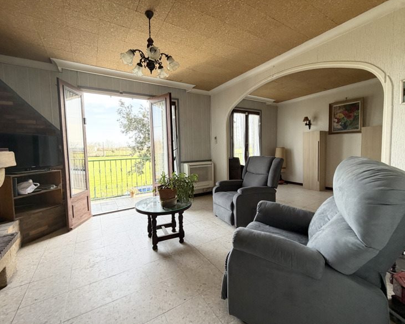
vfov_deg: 84.0
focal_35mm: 15
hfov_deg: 96.8
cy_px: 160
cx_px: 195
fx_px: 180
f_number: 2.2
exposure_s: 1/121
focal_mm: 2.22
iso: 125
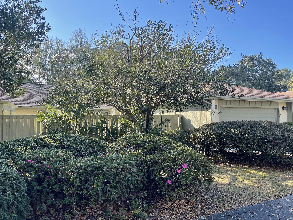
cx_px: 146
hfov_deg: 69.4
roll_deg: +0.2
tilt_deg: +1.0
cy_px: 110
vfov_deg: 54.9
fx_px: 212
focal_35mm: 25
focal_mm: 5.1
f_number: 1.6
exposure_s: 1/679
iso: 32
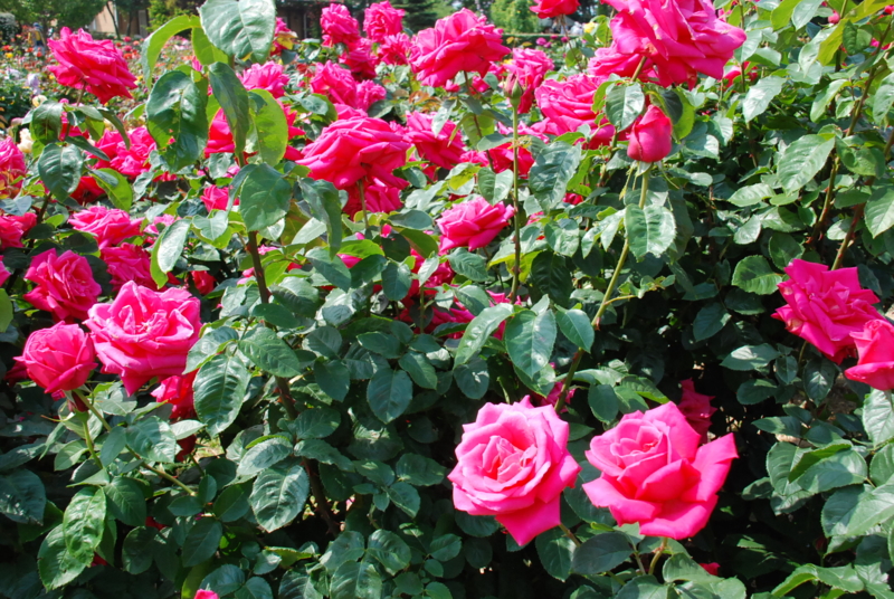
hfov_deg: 46.3
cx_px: 447
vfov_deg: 32.0
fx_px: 1045
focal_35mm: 42
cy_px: 300
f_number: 11
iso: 800
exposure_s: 1/500
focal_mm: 28
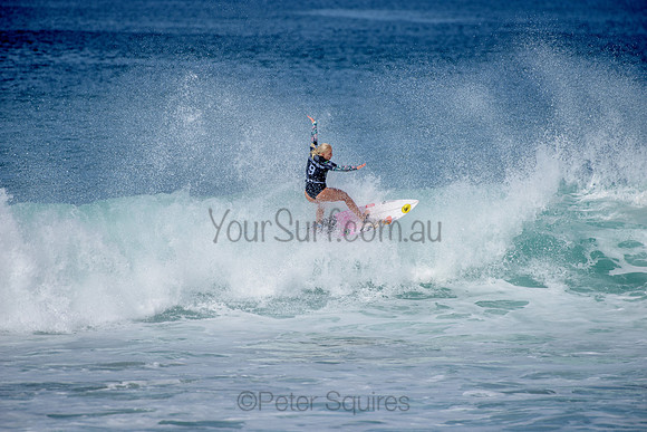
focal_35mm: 500
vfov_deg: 2.8
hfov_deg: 4.1
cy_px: 216
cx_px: 324
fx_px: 8988
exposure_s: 1/2500
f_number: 6.3
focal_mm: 500
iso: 250
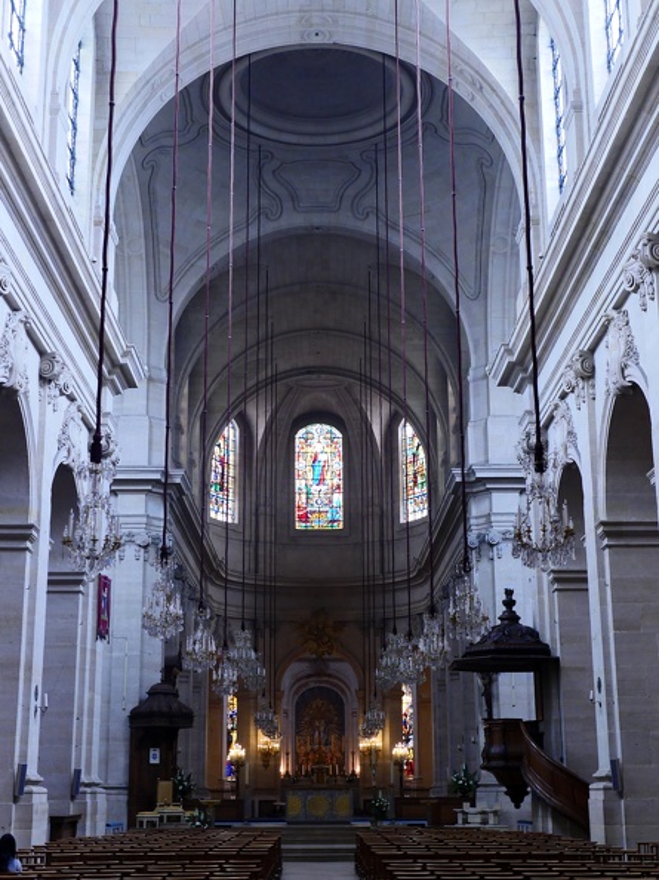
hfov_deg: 28.0
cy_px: 440
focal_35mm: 52
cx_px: 330
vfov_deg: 36.8
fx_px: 1321
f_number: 2.8
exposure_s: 1/40
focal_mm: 26
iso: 1600
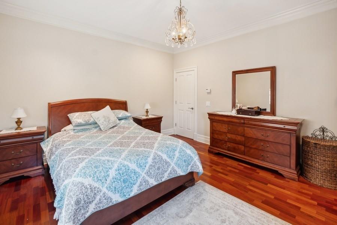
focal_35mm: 15
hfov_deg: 100.4
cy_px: 112
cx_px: 168
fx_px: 140
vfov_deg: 77.3
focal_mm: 10
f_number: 8
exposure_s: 1/5
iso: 320
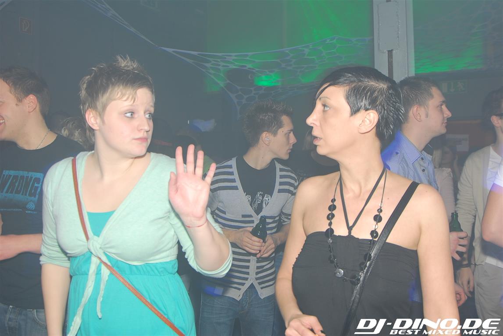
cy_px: 168
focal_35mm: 36
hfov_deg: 53.1
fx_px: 504
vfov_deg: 37.0
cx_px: 252
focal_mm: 24
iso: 200
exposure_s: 1/3
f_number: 5.6
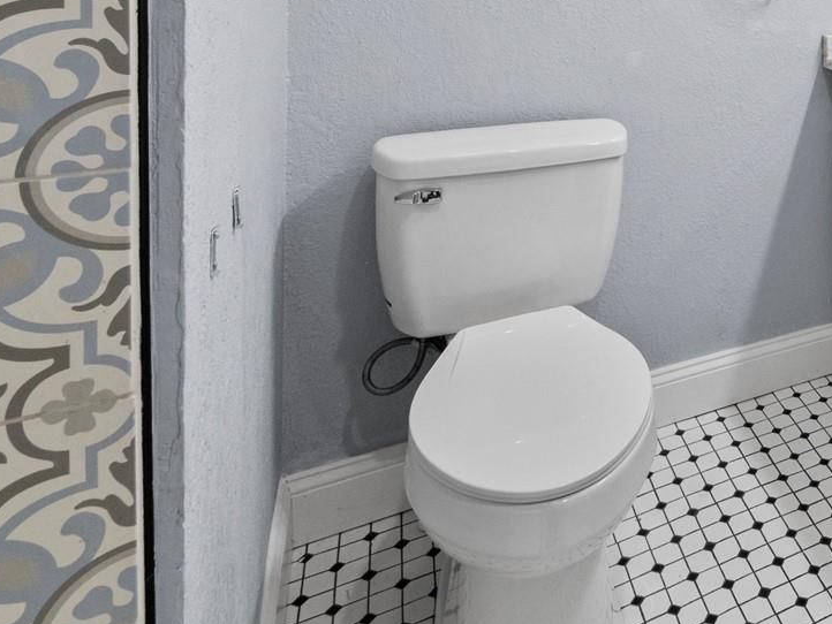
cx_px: 890
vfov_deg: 38.2
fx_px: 745
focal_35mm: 31
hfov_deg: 45.6
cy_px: -54
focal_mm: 7
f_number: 8
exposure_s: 1/25
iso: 800
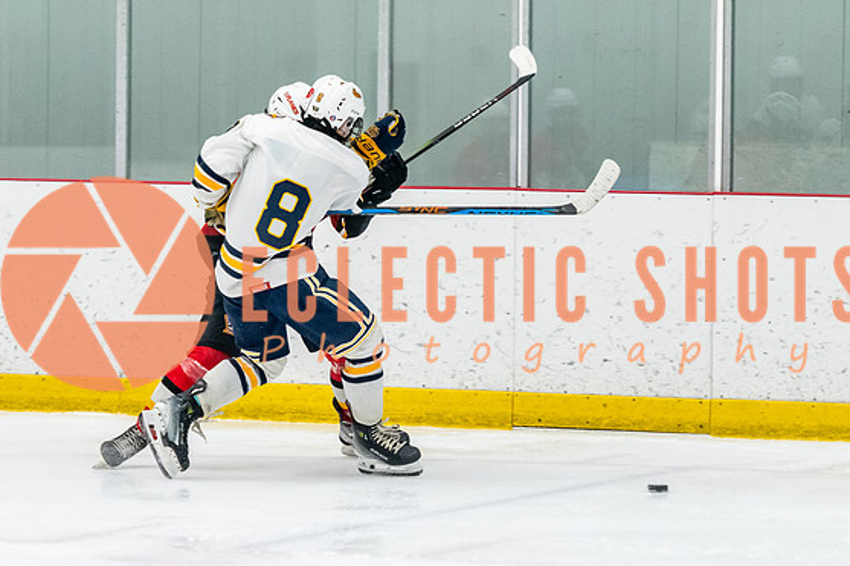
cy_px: 420
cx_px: 315
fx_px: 5712
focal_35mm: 242
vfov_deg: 5.7
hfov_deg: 8.5
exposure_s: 1/800
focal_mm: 122
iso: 3200
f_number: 2.8
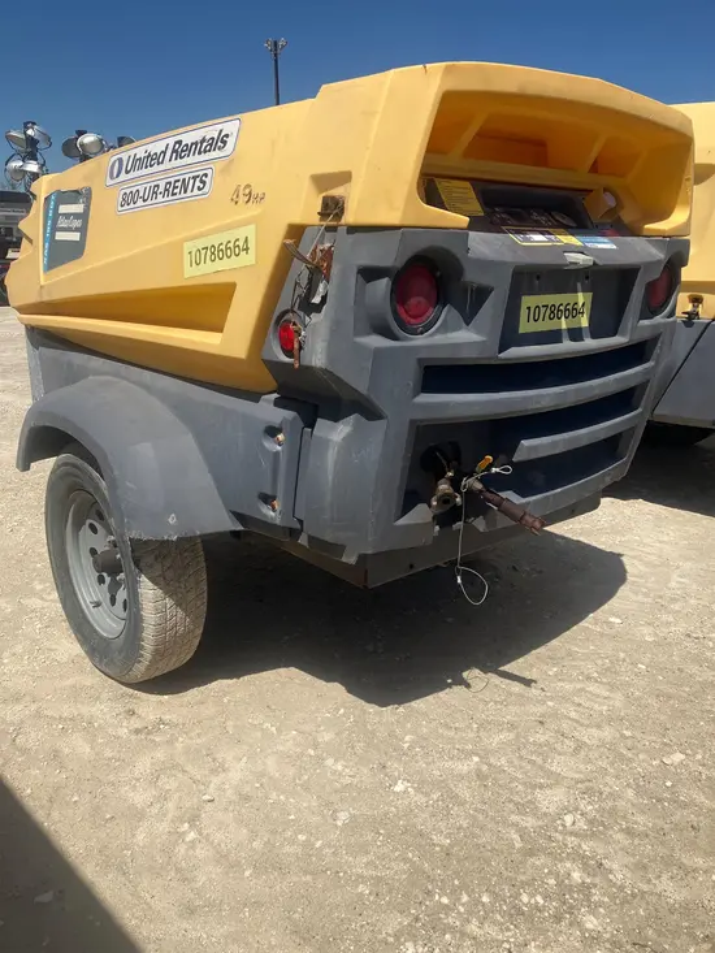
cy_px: 476
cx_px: 358
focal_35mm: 28
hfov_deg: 49.8
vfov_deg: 63.4
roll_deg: -1.4
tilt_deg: -15.8
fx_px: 771
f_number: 1.8
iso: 32
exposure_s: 1/3247
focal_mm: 3.99
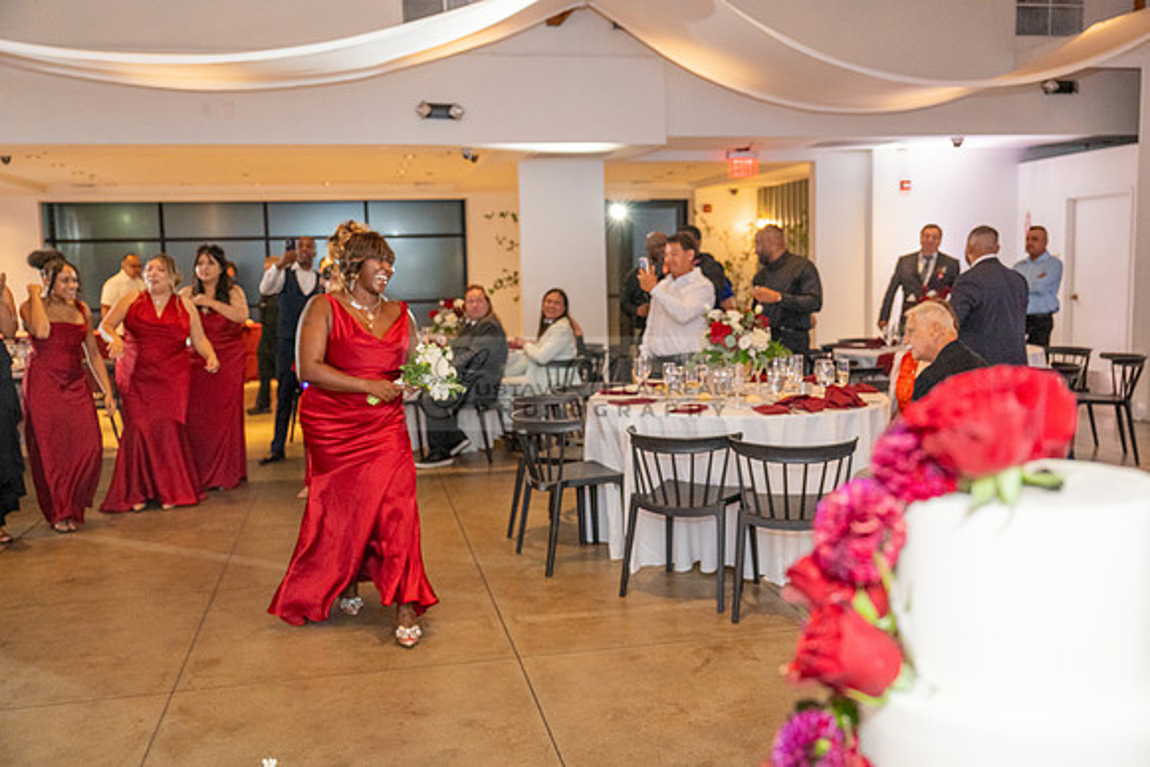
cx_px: 575
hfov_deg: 56.5
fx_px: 1070
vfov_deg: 39.4
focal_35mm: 34
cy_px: 384
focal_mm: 33.5
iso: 2000
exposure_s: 1/200
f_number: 3.5
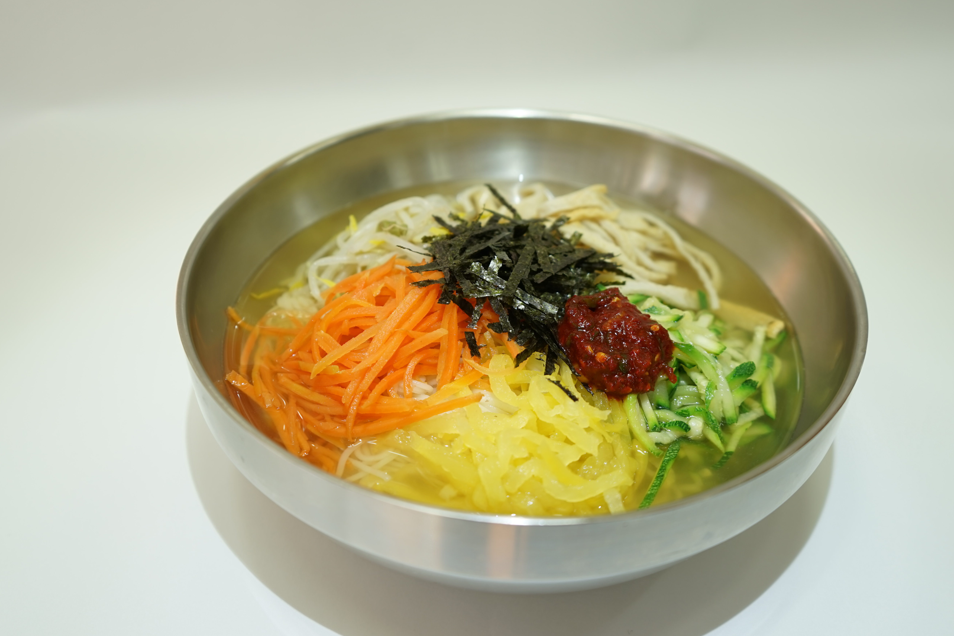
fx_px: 874
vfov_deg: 40.0
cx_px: 477
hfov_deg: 57.2
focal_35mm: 33
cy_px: 325
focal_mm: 29
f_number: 3.5
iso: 100
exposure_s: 1/50
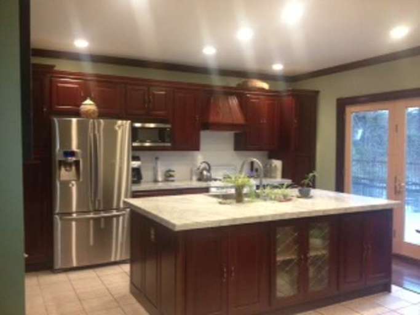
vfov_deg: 40.7
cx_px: 210
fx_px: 425
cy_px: 158
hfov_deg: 52.6
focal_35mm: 35
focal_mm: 4.28
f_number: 2.4
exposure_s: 1/20
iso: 250
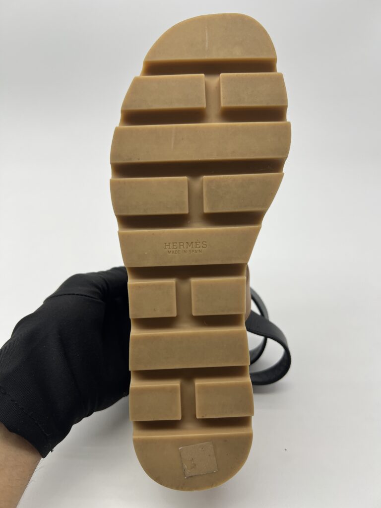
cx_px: 190
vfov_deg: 67.3
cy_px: 254
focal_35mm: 26
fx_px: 382
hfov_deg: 53.1
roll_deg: +1.7
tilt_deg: -31.8
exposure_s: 1/165
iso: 40
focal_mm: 5.7
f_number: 1.5
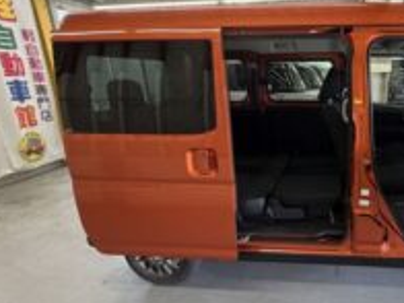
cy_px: 158
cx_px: 315
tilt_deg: -15.1
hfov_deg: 64.1
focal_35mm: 25
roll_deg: +1.8
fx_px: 292
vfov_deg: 54.9
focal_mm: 2.22
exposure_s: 1/100
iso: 320
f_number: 2.2
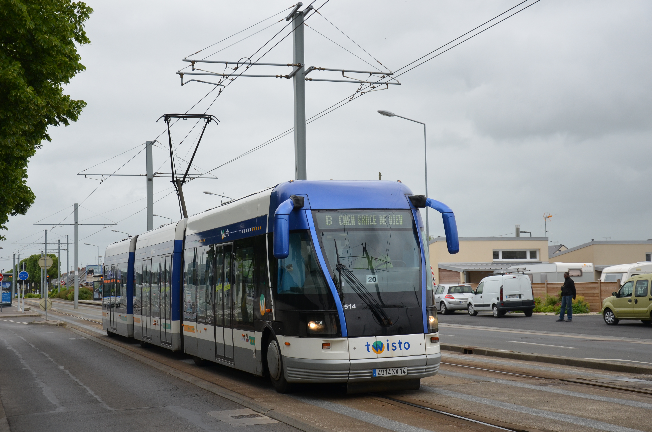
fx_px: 949
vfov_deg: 25.6
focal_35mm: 52
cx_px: 326
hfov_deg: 37.9
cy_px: 216
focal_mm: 35
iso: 400
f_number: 4.5
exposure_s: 1/1250
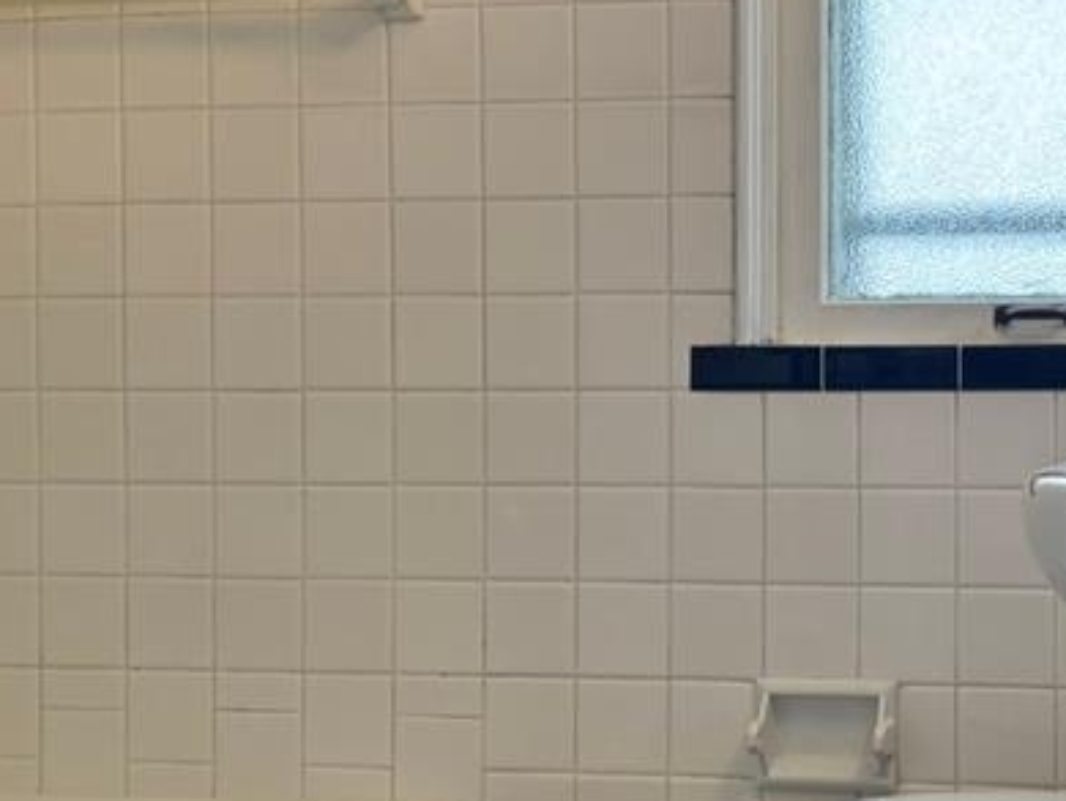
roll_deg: -0.4
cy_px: 448
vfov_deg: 23.3
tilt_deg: -1.1
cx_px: 845
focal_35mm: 63
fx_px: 1941
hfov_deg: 30.0
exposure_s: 1/167
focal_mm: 6.76
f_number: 1.78
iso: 100
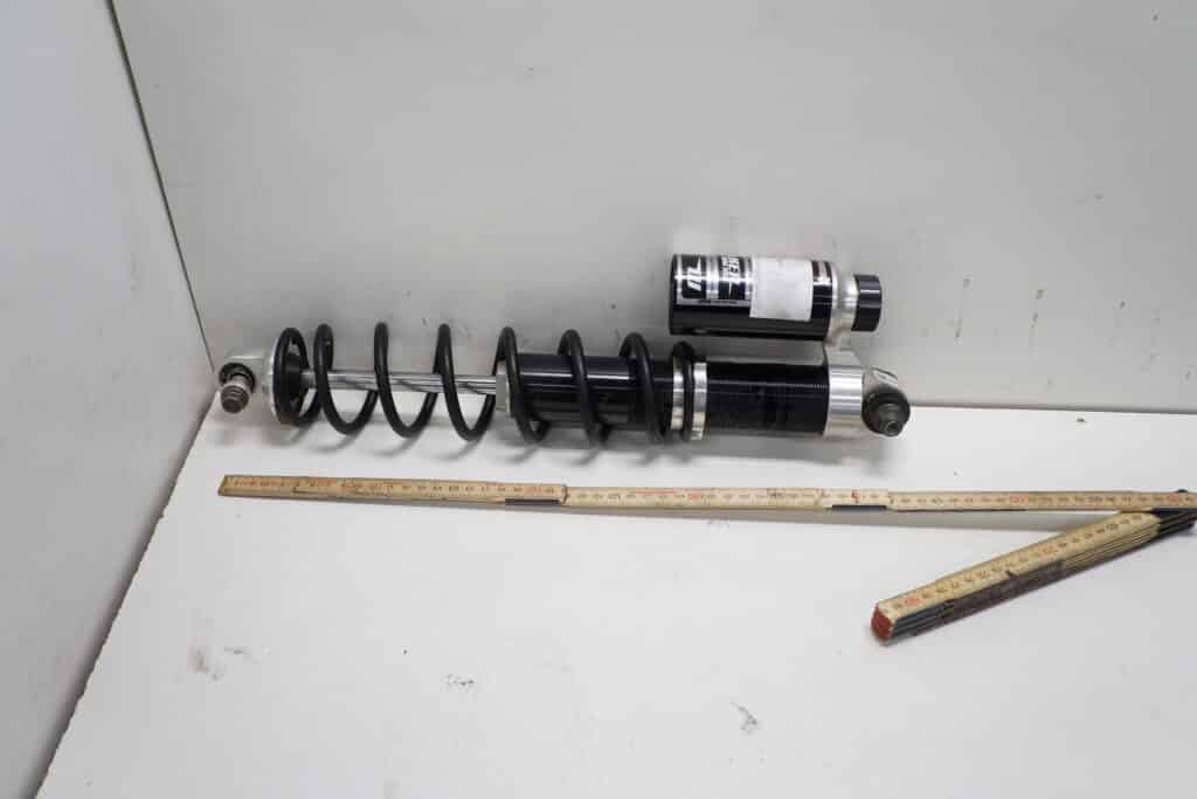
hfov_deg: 64.5
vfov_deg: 45.7
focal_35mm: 28
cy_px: 400
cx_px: 598
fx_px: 948
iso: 250
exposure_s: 1/60
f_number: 5
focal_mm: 19
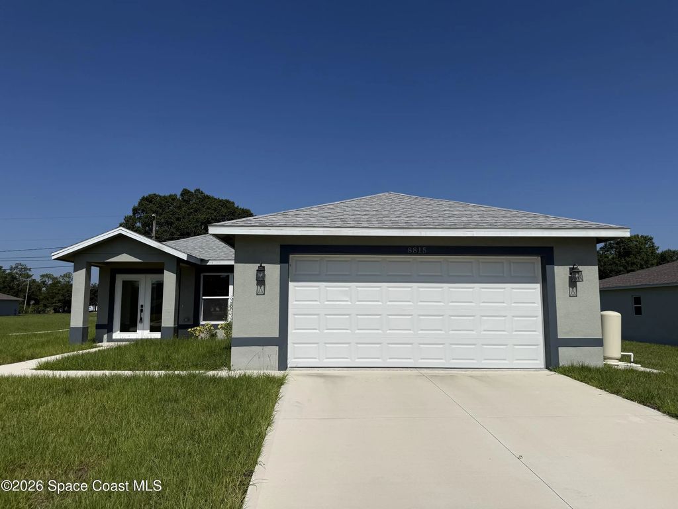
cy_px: 254
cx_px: 339
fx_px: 470
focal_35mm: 24
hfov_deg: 71.6
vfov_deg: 56.8
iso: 80
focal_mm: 6.76
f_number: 1.78
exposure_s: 1/14286
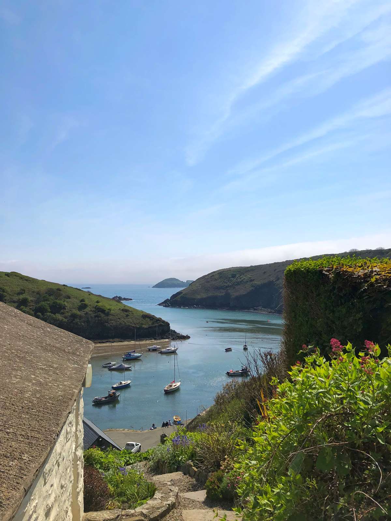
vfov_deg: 63.4
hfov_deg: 49.7
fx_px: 422
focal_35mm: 28
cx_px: 196
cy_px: 260
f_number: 1.8
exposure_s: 1/6024
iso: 25
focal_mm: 3.99
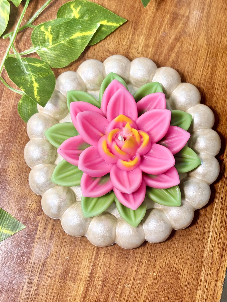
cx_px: 115
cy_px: 154
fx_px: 463
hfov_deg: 27.5
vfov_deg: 36.2
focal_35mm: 53
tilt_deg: -77.9
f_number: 1.6
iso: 64
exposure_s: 1/50
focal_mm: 5.96
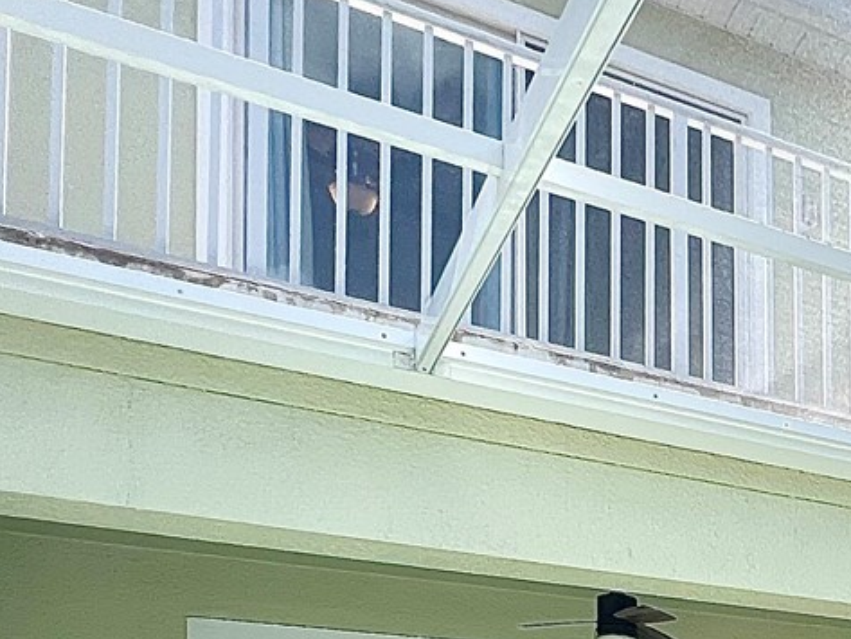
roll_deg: +1.5
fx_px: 1082
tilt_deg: +2.8
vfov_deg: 27.3
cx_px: 1006
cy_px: 841
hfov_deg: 34.8
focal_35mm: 44
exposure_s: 1/463
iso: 32
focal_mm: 1.57
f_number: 1.8
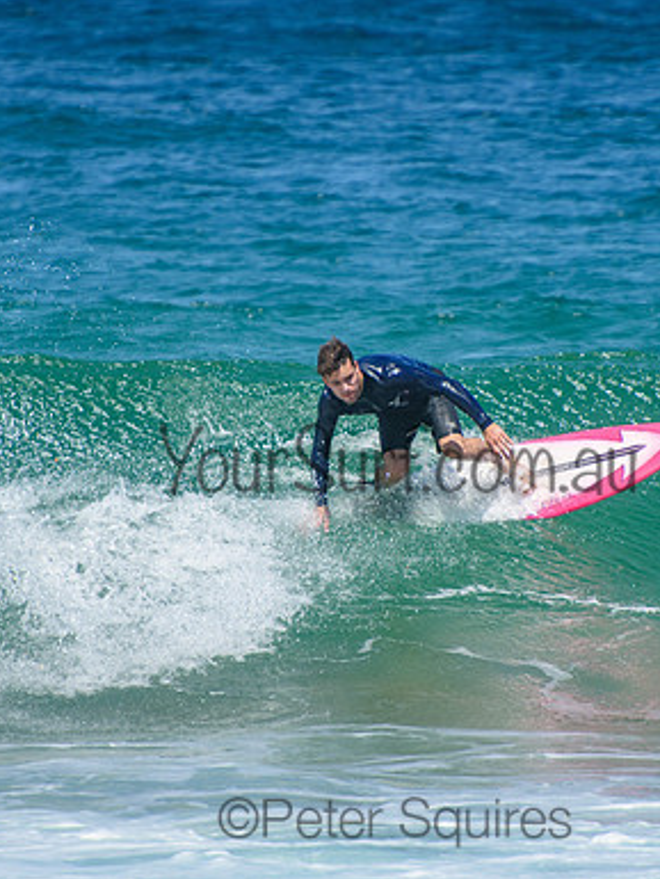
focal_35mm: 870
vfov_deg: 2.3
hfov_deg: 1.7
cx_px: 395
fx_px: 22105
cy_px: 440
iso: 360
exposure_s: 1/2000
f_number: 5.6
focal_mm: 400
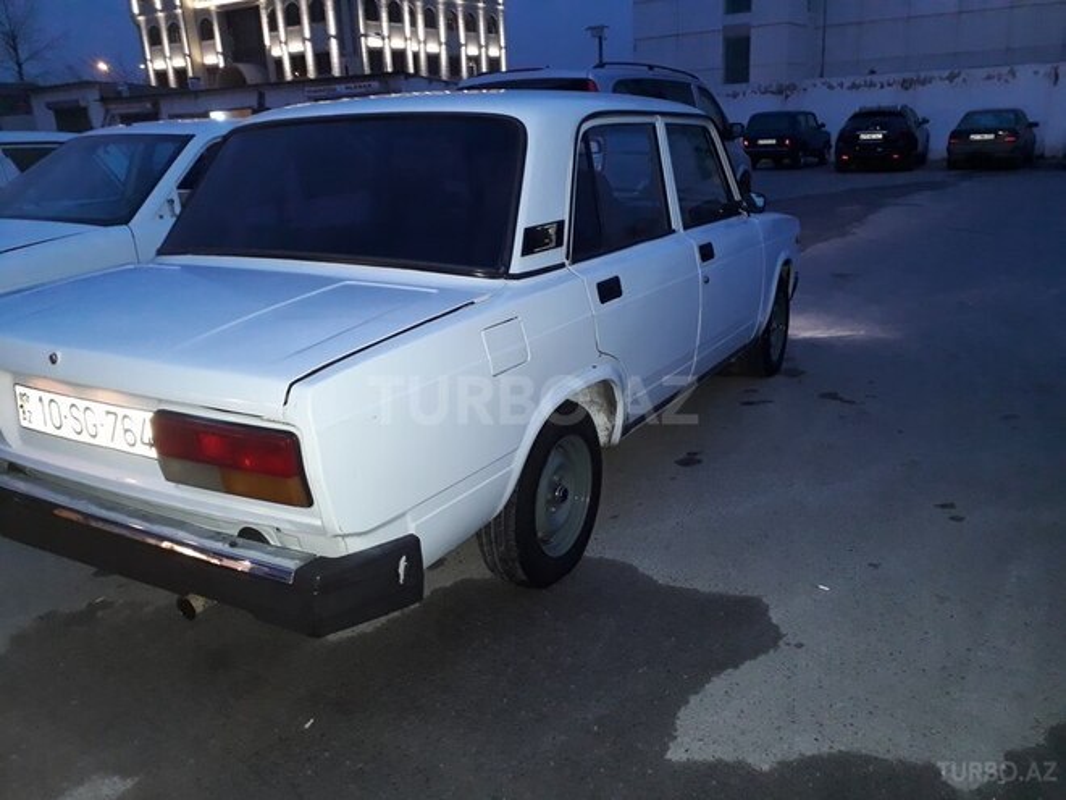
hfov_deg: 65.3
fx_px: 831
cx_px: 533
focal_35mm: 27
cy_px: 400
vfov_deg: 51.4
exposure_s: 1/17
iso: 250
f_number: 1.9
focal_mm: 3.6
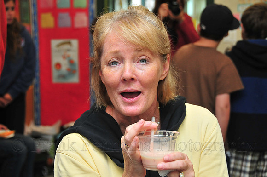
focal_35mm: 82
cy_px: 88
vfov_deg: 16.5
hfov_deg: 24.6
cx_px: 134
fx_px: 611
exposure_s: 1/125
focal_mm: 55
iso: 800
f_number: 4.8
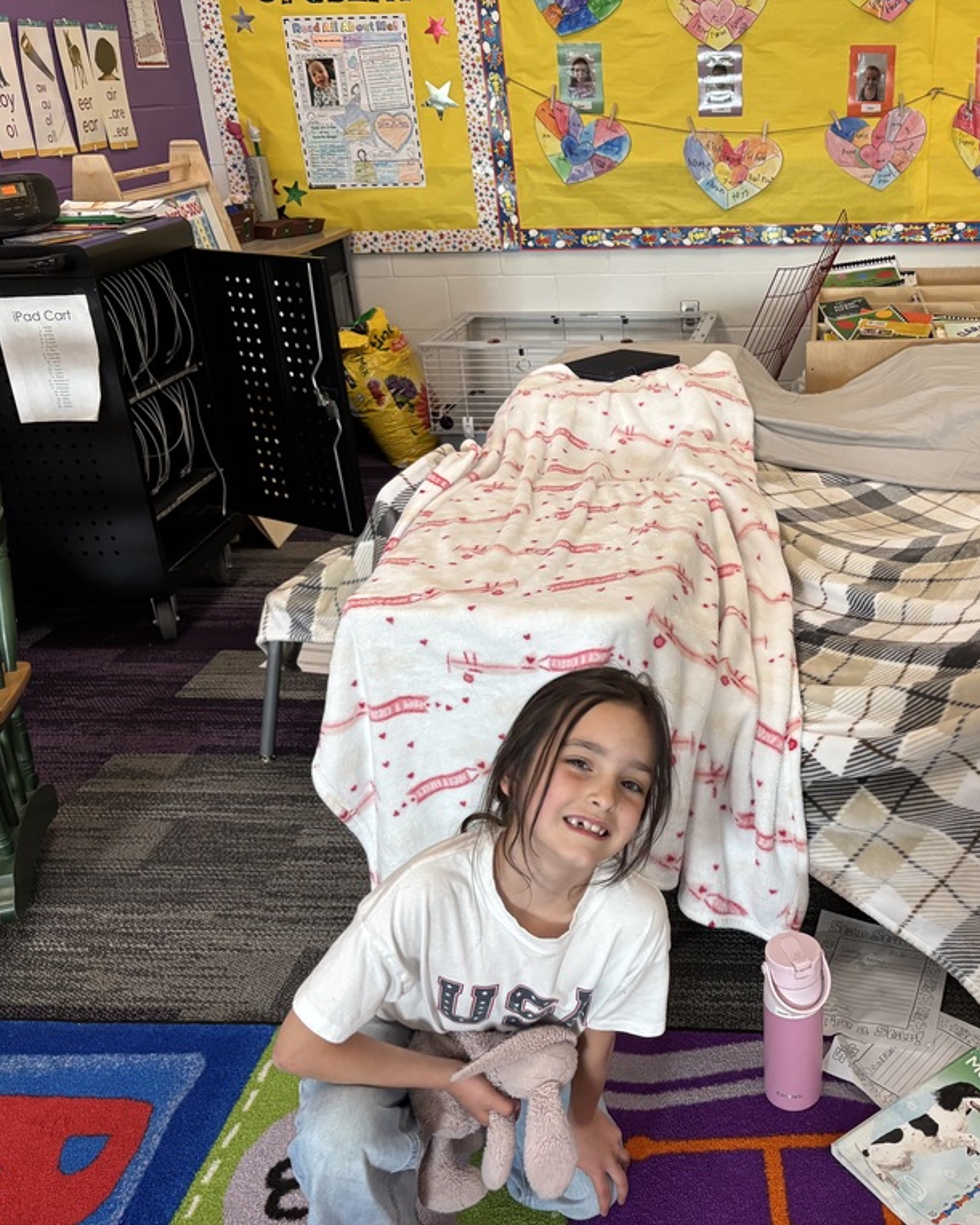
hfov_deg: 42.0
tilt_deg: -24.2
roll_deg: +1.4
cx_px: 738
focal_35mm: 34
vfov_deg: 52.8
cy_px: 611
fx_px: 1233
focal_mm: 5.96
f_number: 1.6
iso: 200
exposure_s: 1/60
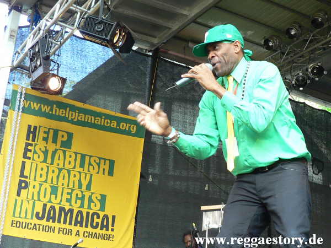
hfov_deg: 42.1
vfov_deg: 32.2
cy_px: 124
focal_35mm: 45
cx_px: 166
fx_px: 430
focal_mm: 7.8
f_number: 2.8
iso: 150
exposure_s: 1/30
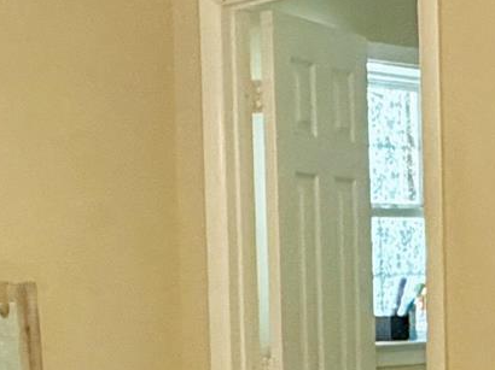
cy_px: 381
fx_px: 1501
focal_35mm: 105
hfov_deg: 18.4
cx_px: 28
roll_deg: +2.2
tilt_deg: -2.1
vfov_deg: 13.8
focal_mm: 2.22
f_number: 2.2
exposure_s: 1/60
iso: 500
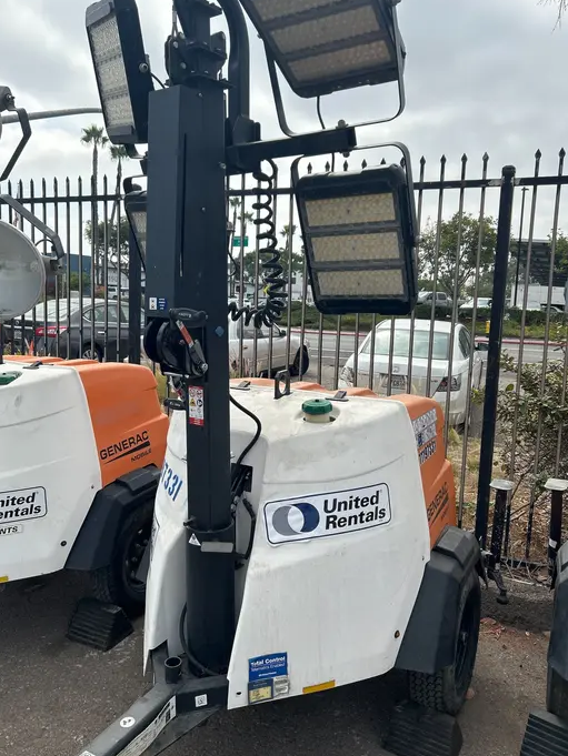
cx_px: 288
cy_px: 374
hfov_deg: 49.8
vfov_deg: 63.4
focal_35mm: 28
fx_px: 612
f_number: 1.5
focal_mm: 5.7
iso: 50
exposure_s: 1/4831
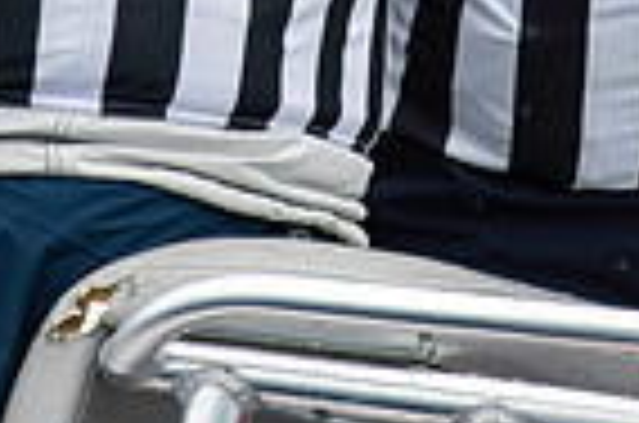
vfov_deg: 0.7
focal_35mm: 1843
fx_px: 32640
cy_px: -407
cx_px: 270
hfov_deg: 1.1
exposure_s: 1/2500
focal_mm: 300
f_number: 4
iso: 250
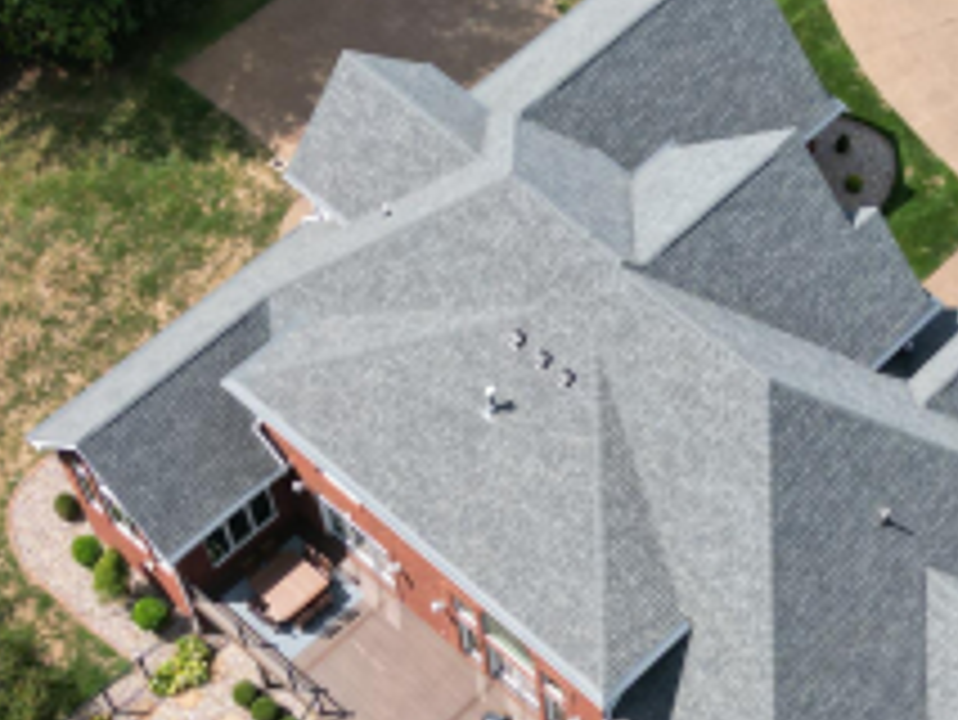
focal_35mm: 75
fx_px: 2077
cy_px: 648
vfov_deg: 19.3
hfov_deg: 25.8
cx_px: 672
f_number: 1.7
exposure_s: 1/160
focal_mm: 6.72
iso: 110
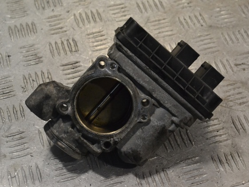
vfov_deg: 18.0
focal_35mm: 82
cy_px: 94
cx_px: 135
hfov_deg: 23.8
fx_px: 590
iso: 3200
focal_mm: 50
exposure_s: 1/400
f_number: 10
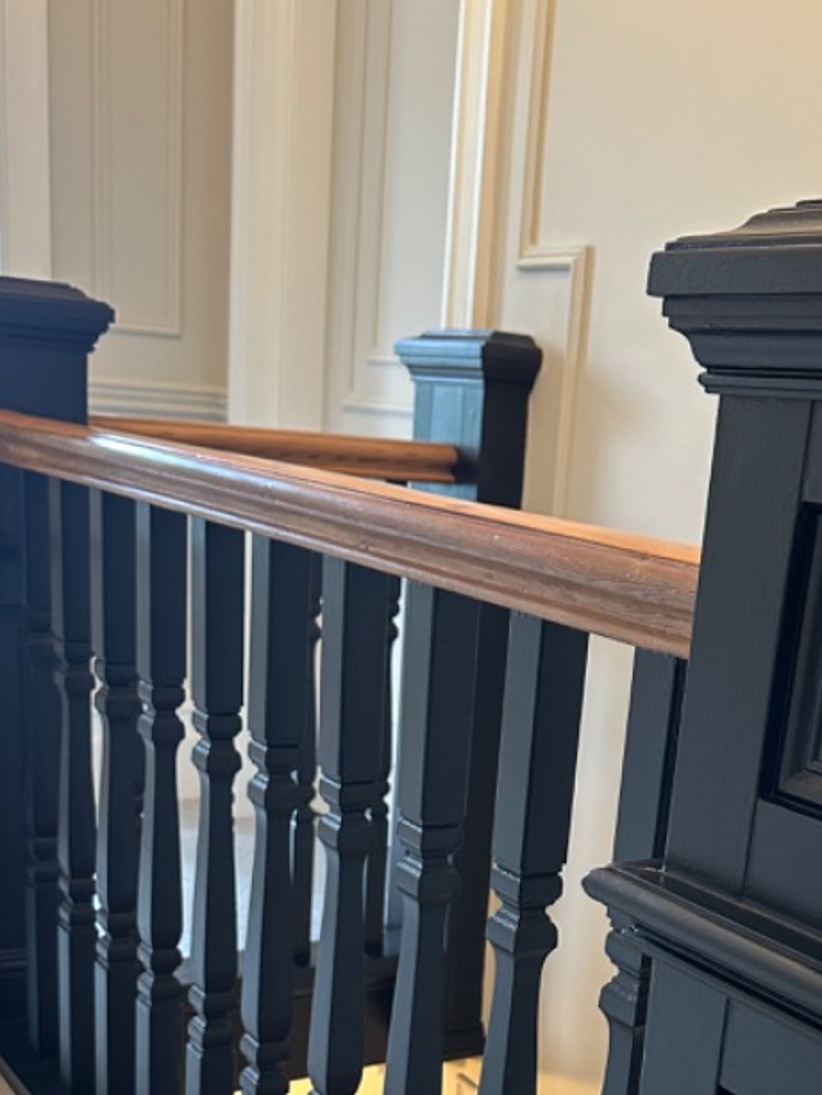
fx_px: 1488
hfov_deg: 30.7
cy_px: 938
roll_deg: -4.9
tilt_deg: -18.4
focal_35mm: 47
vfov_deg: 38.3
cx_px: 543
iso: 400
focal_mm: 6.86
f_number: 1.78
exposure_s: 1/50
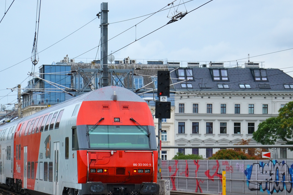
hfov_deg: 14.4
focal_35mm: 142
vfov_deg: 9.6
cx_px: 113
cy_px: 138
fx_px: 1155
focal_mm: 66
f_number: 5.3
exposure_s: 1/500
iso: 400
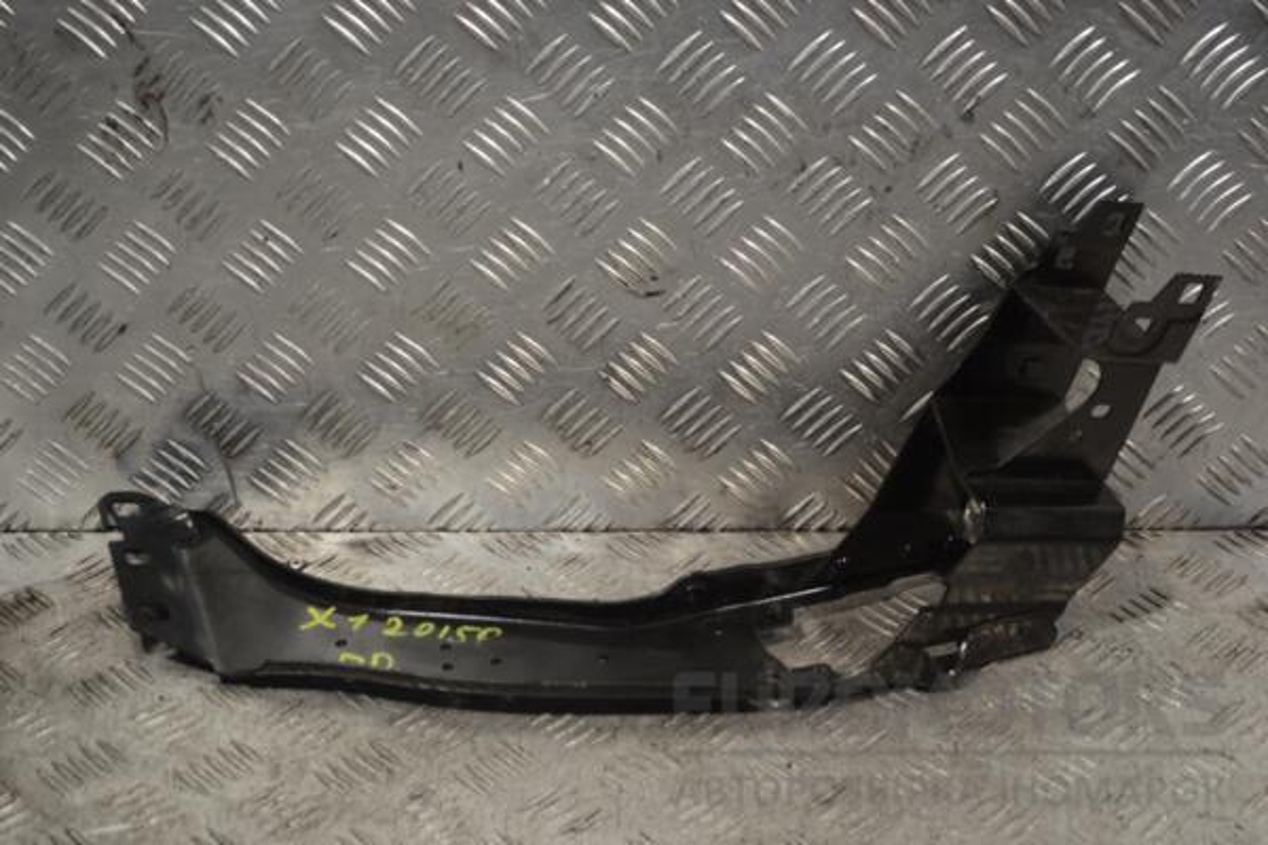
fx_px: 2219
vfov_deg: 21.6
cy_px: 422
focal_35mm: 63
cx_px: 634
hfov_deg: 31.9
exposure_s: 1/30
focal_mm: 42
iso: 140
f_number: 5.3
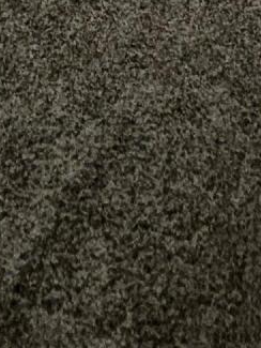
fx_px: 804
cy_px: -679
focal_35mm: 80
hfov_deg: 18.3
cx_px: 55
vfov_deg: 11.8
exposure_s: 1/30
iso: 320
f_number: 2.2
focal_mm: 1.74
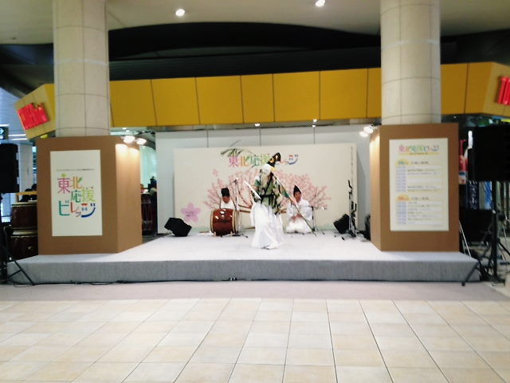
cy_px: 192
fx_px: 516
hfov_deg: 52.6
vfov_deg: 40.7
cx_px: 255
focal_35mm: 35
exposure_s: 1/20
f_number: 2.4
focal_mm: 4.28
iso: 50
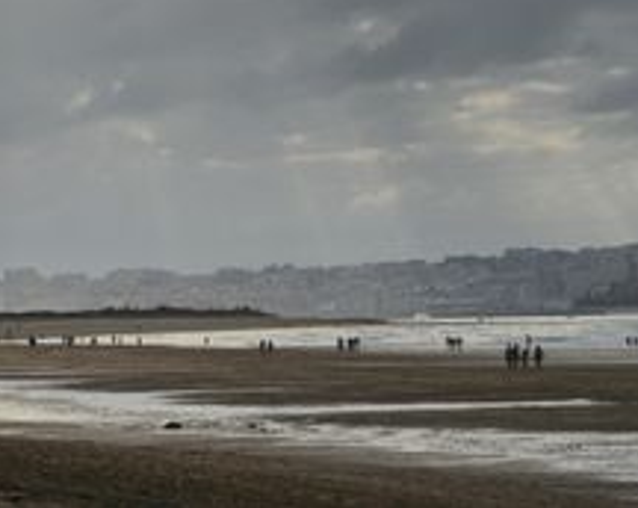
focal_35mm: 185
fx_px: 3487
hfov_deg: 10.4
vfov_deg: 8.3
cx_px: 118
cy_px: 10
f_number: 7.1
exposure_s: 1/667
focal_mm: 83
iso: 100
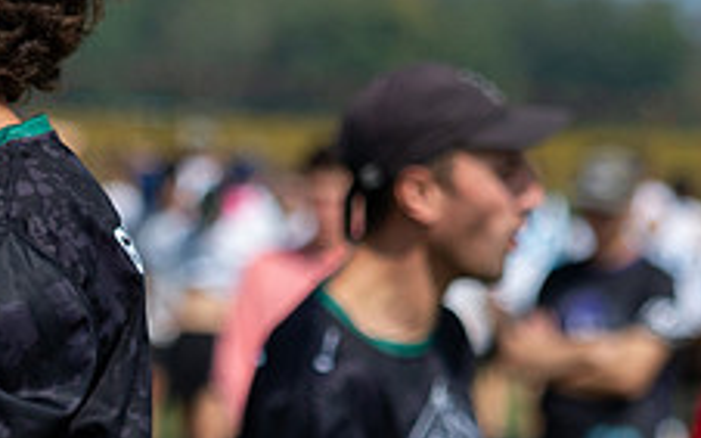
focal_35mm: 718
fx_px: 13710
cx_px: -14
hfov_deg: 2.9
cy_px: 42
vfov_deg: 1.8
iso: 360
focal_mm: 165
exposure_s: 1/2500
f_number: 5.6
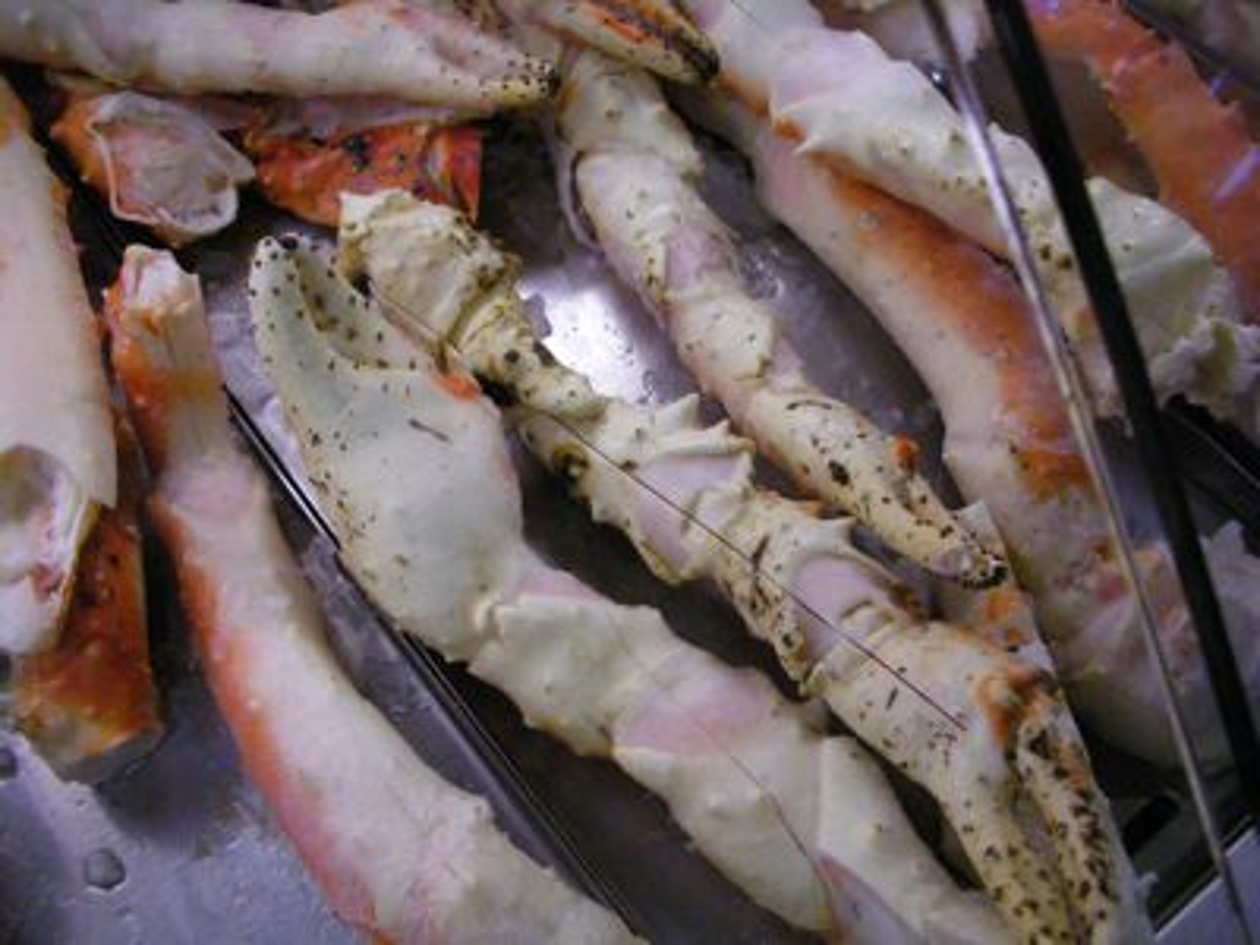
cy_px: 472
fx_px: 1274
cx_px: 630
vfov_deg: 40.7
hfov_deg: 52.6
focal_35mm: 35
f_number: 2.8
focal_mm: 5.8
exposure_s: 1/195
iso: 400
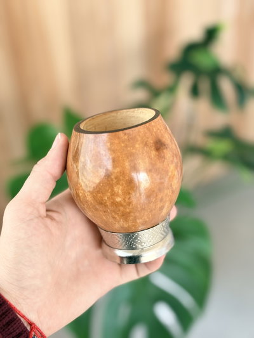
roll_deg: +3.9
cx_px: 127
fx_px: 509
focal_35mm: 52
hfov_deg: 28.0
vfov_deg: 36.8
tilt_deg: -36.7
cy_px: 169
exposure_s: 1/60
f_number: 1.6
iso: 80
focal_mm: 5.96
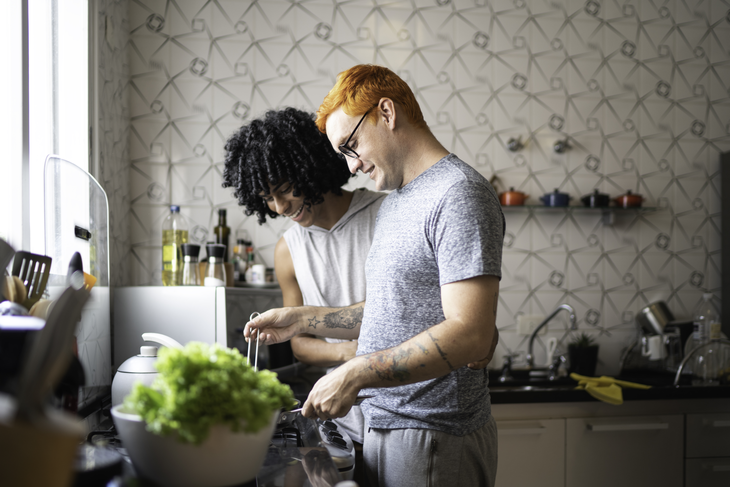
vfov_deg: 37.9
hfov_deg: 54.4
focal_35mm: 35
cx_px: 365
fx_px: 710
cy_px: 244
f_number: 1.4
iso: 200
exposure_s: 1/200
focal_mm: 35
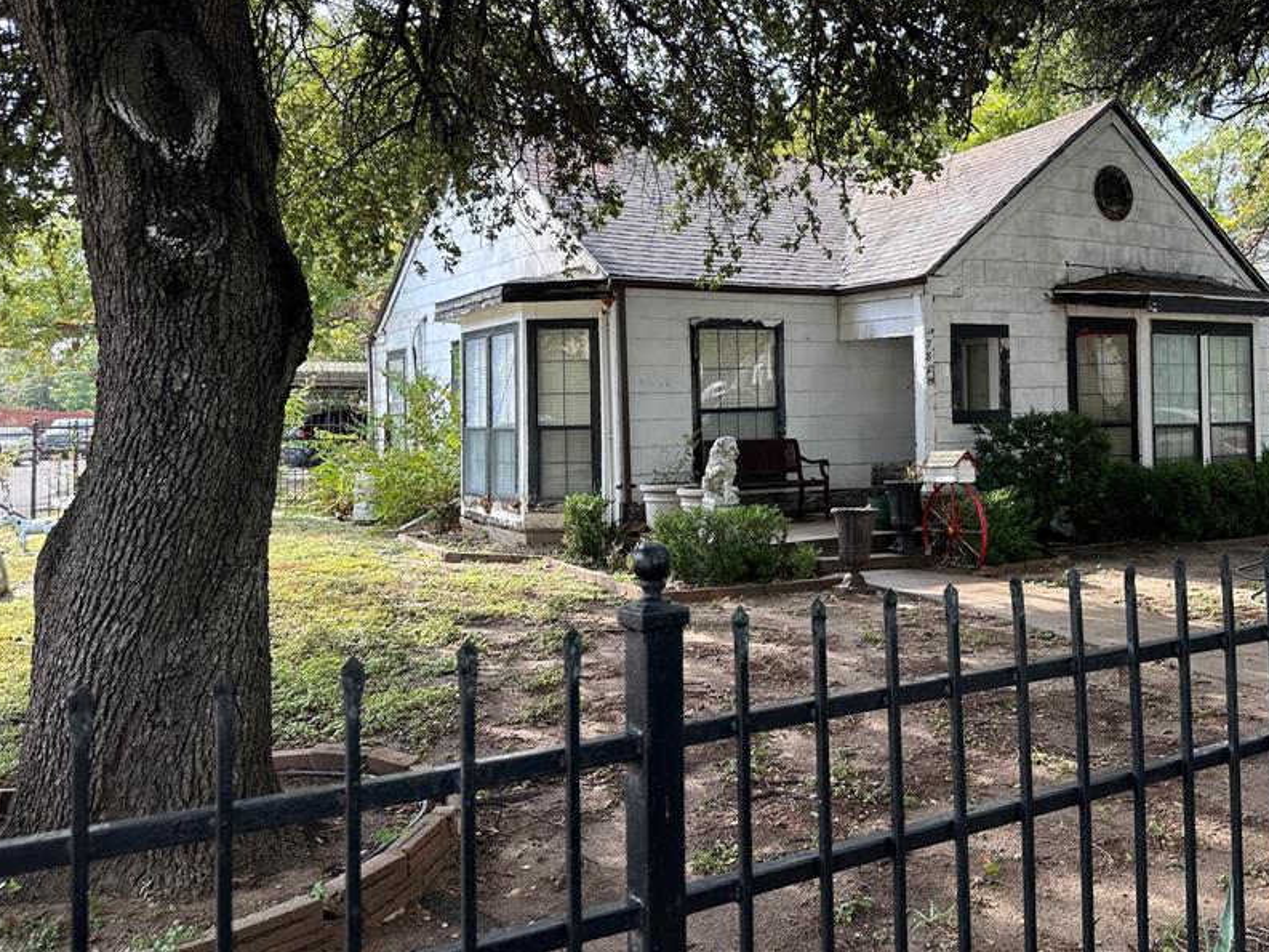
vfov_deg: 45.2
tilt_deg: +1.1
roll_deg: +0.4
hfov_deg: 57.6
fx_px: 1137
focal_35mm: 31
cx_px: 794
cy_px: 376
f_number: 1.78
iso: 80
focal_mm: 6.86
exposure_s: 1/462
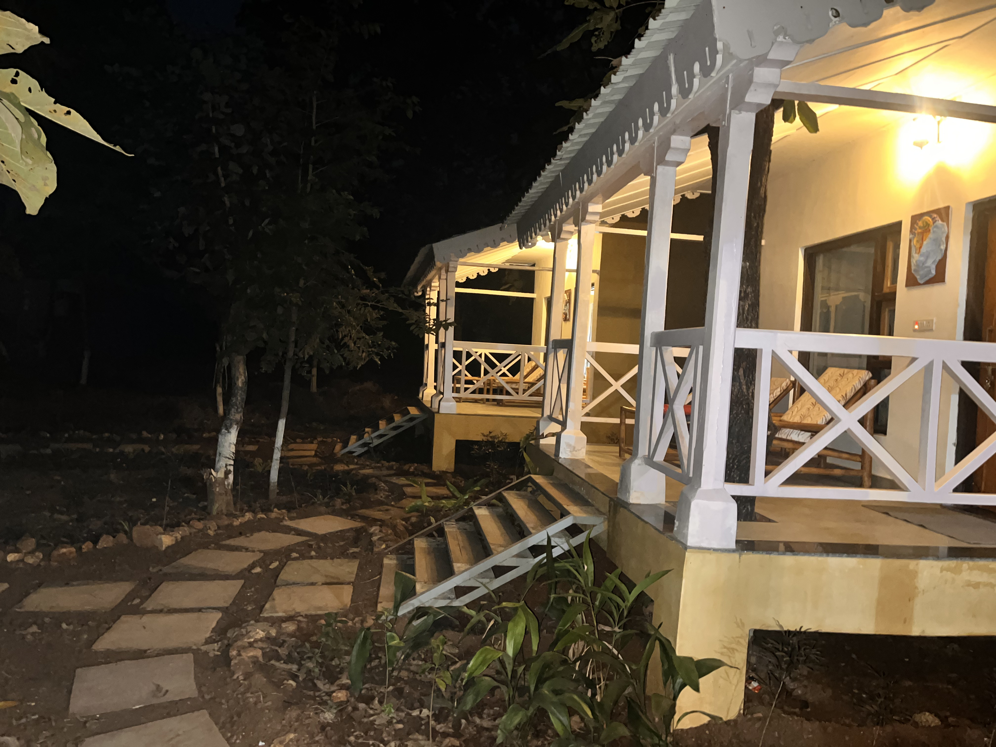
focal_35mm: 26
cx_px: 498
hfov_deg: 67.3
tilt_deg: -2.4
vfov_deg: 53.1
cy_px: 374
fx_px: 748
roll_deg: -2.9
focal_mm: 5.1
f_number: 1.6
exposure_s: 1/4
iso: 500
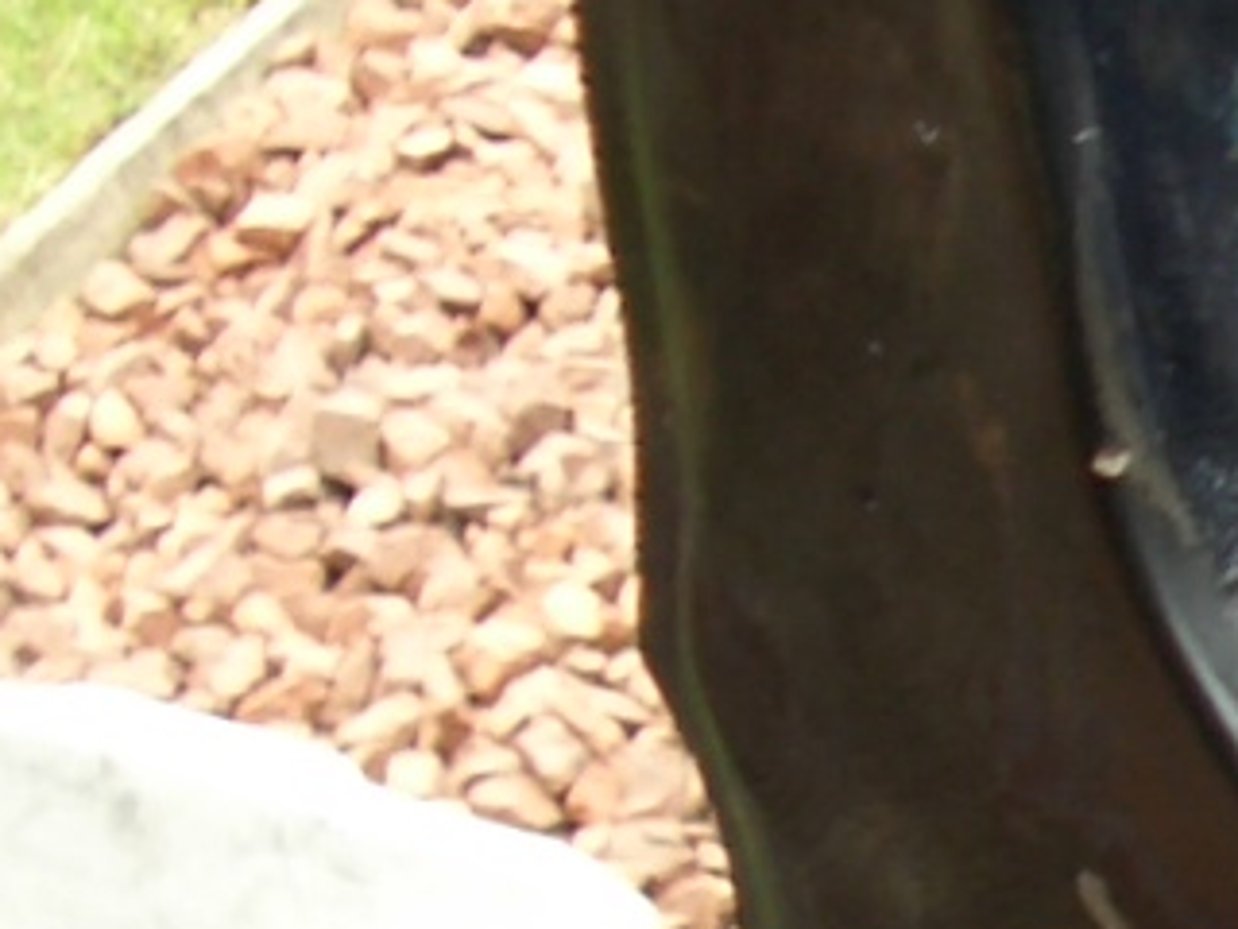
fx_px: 7332
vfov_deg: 7.2
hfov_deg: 8.9
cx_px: 2766
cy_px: 1018
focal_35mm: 205
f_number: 2.8
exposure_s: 1/80
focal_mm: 6.8
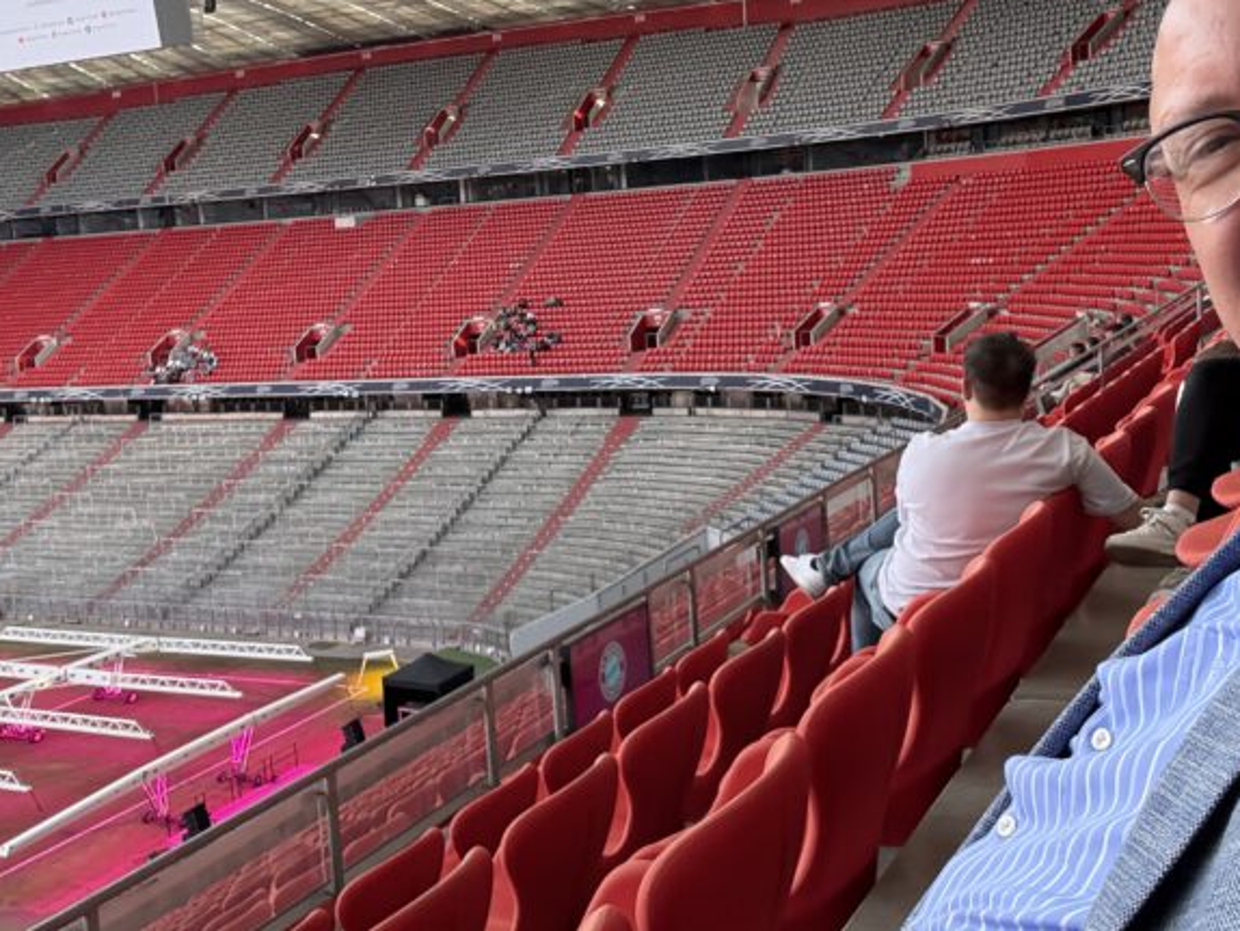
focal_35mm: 41
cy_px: 415
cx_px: 536
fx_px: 1469
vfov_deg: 35.1
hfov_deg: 45.6
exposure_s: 1/235
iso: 80
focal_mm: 2.69
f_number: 1.9
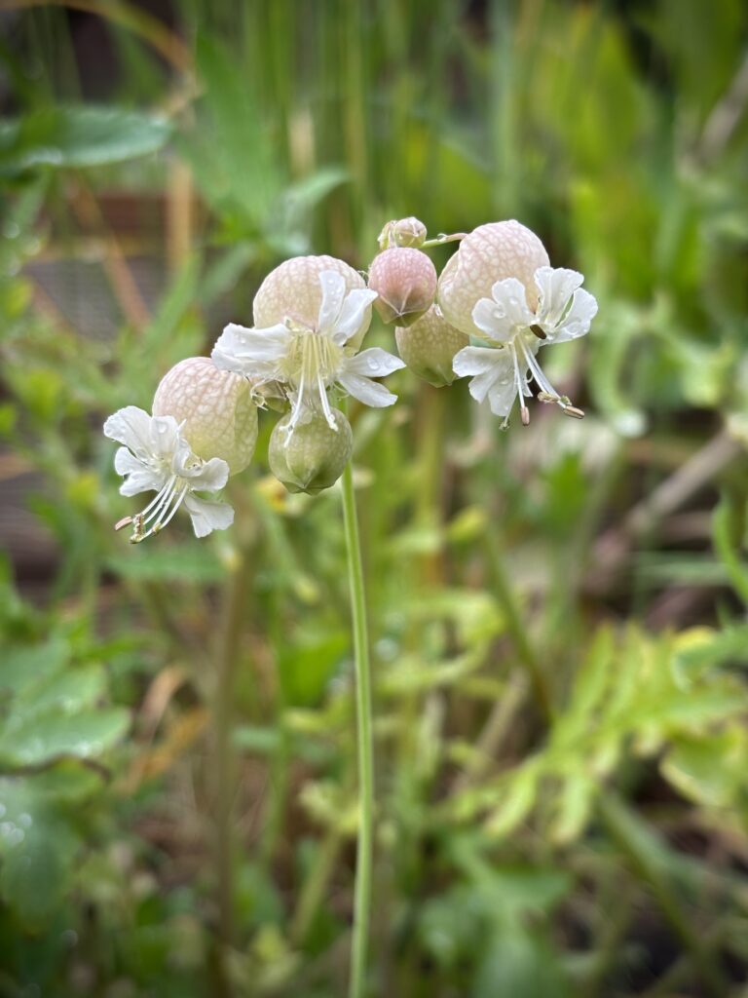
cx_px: 374
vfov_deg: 36.8
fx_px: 1498
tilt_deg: -7.6
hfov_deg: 28.0
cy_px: 499
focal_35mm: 52
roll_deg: -1.2
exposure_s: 1/121
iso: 32
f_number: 1.6
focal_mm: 5.96
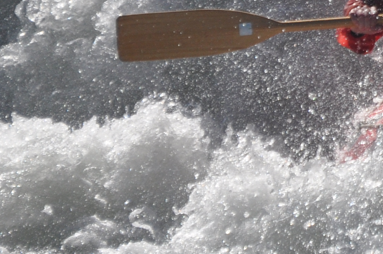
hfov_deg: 1.7
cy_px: -88
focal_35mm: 1180
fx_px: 12539
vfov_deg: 1.2
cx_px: 766
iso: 400
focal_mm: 195
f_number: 5.3
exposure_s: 1/1250
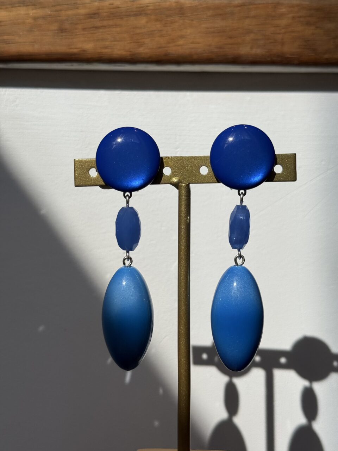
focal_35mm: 48
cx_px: 169
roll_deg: -0.3
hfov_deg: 30.3
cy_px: 226
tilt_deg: -3.7
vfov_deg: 39.7
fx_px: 625
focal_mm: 6.76
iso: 64
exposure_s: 1/4587
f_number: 1.78
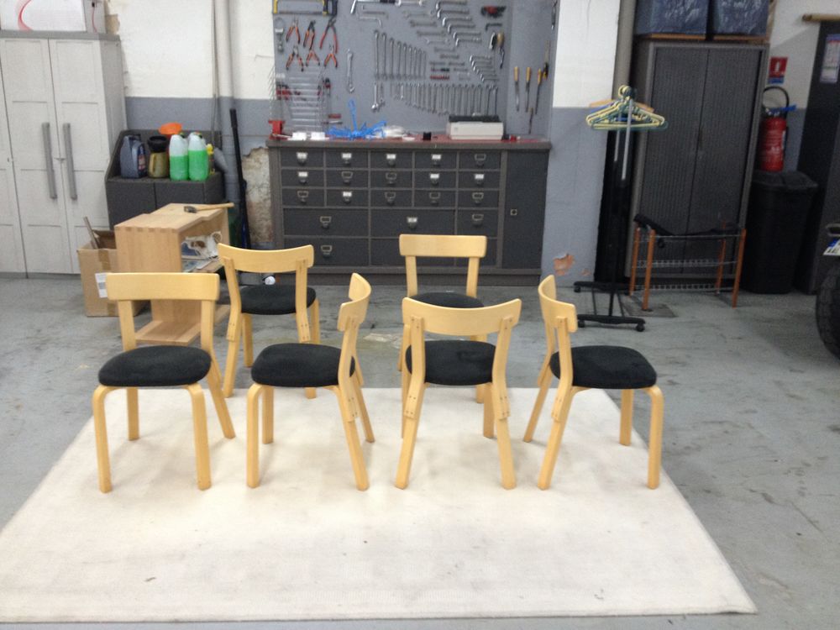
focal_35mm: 35
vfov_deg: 40.7
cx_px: 420
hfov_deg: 52.6
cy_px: 315
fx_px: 849
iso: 160
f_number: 2.4
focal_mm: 4.28
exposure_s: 1/20
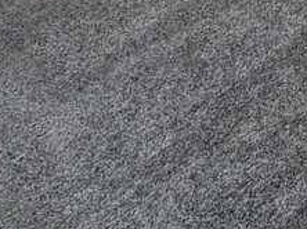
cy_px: -473
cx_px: 444
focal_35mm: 101
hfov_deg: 17.7
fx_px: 895
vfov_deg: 10.3
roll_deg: +0.2
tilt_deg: -11.0
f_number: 2.2
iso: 160
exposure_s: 1/120
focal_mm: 2.22
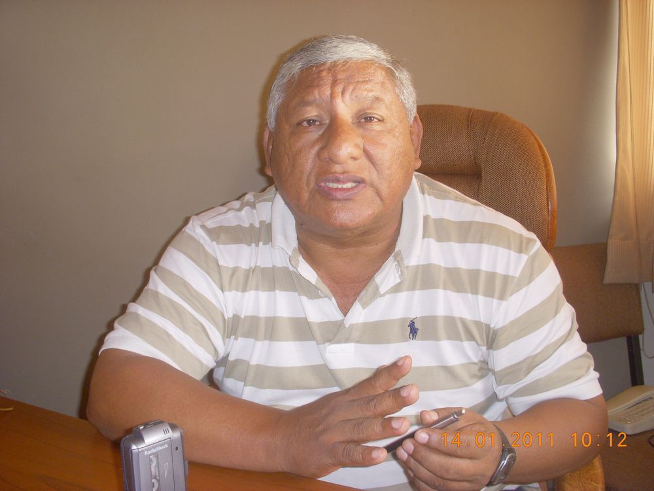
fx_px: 718
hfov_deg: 49.0
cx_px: 327
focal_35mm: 38
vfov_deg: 37.7
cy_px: 246
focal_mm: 6.3
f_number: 3.3
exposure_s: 1/30
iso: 100
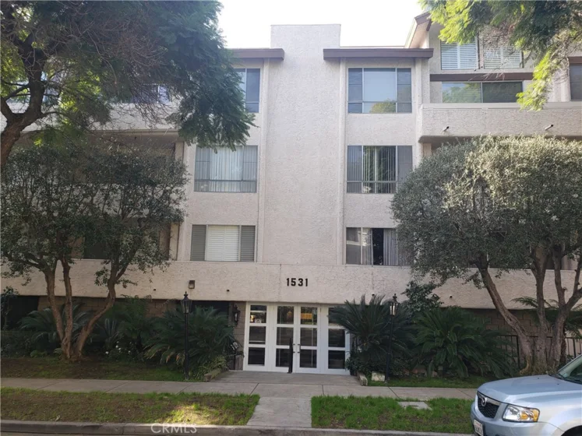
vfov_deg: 53.1
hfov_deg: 67.3
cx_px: 291
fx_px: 437
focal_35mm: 26
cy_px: 218
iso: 50
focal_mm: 4.3
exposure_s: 1/170
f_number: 2.4
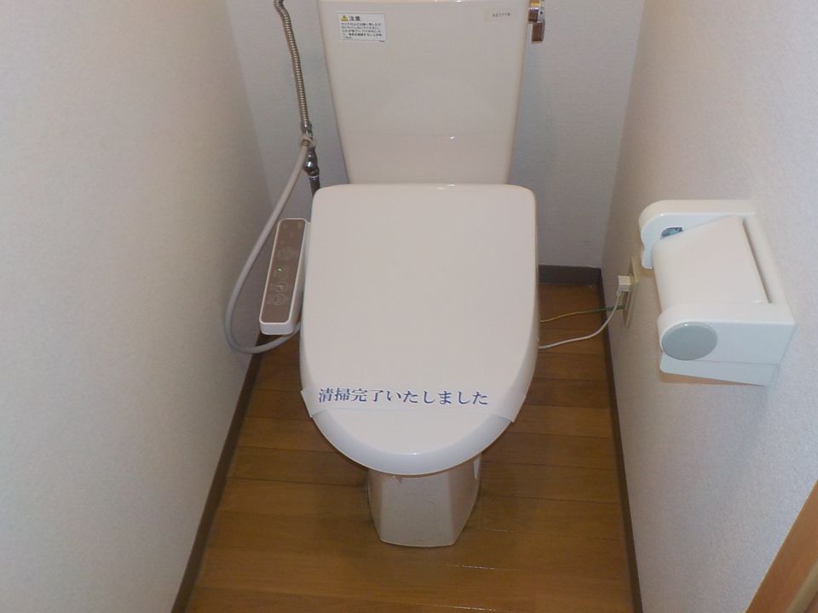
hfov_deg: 60.0
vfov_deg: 46.8
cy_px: 306
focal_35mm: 30
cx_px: 409
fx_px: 709
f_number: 3.3
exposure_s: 1/30
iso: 200
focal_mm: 4.1
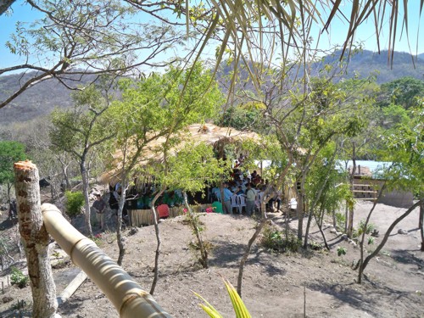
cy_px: 159
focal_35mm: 35
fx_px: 429
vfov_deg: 40.7
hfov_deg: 52.6
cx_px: 212
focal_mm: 6.3
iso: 80
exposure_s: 1/400
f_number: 4.7
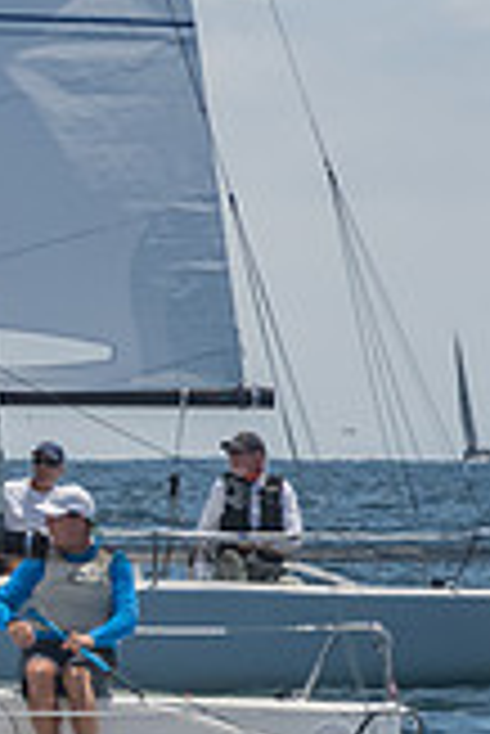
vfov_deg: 2.3
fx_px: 17887
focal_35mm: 878
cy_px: 657
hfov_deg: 1.6
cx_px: -724
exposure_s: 1/1600
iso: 640
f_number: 14
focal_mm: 165
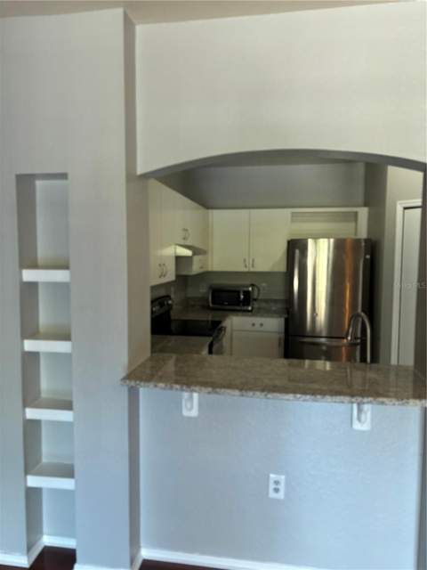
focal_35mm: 26
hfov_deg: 53.1
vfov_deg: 67.3
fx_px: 428
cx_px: 214
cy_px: 285
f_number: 1.6
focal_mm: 5.96
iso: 200
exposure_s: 1/60
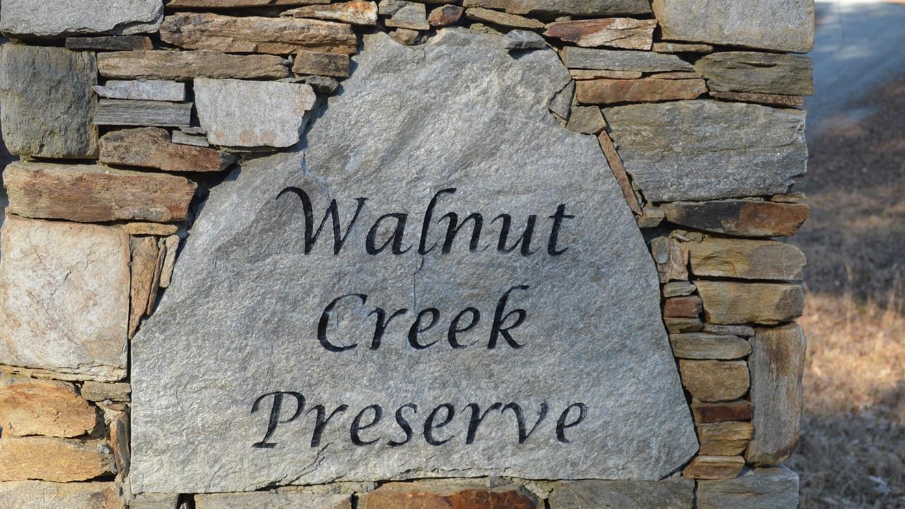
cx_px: 405
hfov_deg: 34.9
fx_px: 1440
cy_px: 219
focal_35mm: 60
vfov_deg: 20.0
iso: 160
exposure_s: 1/125
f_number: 5.6
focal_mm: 26
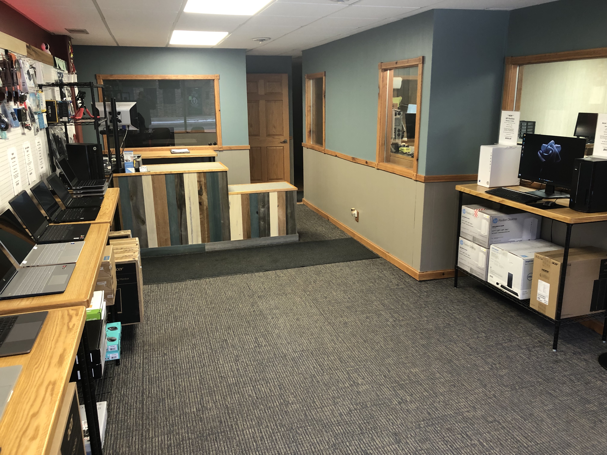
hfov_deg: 63.4
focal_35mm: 28
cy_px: 228
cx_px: 304
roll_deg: +1.1
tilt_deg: -14.2
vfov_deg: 49.7
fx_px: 491
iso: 40
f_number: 1.8
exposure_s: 1/17
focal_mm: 3.99
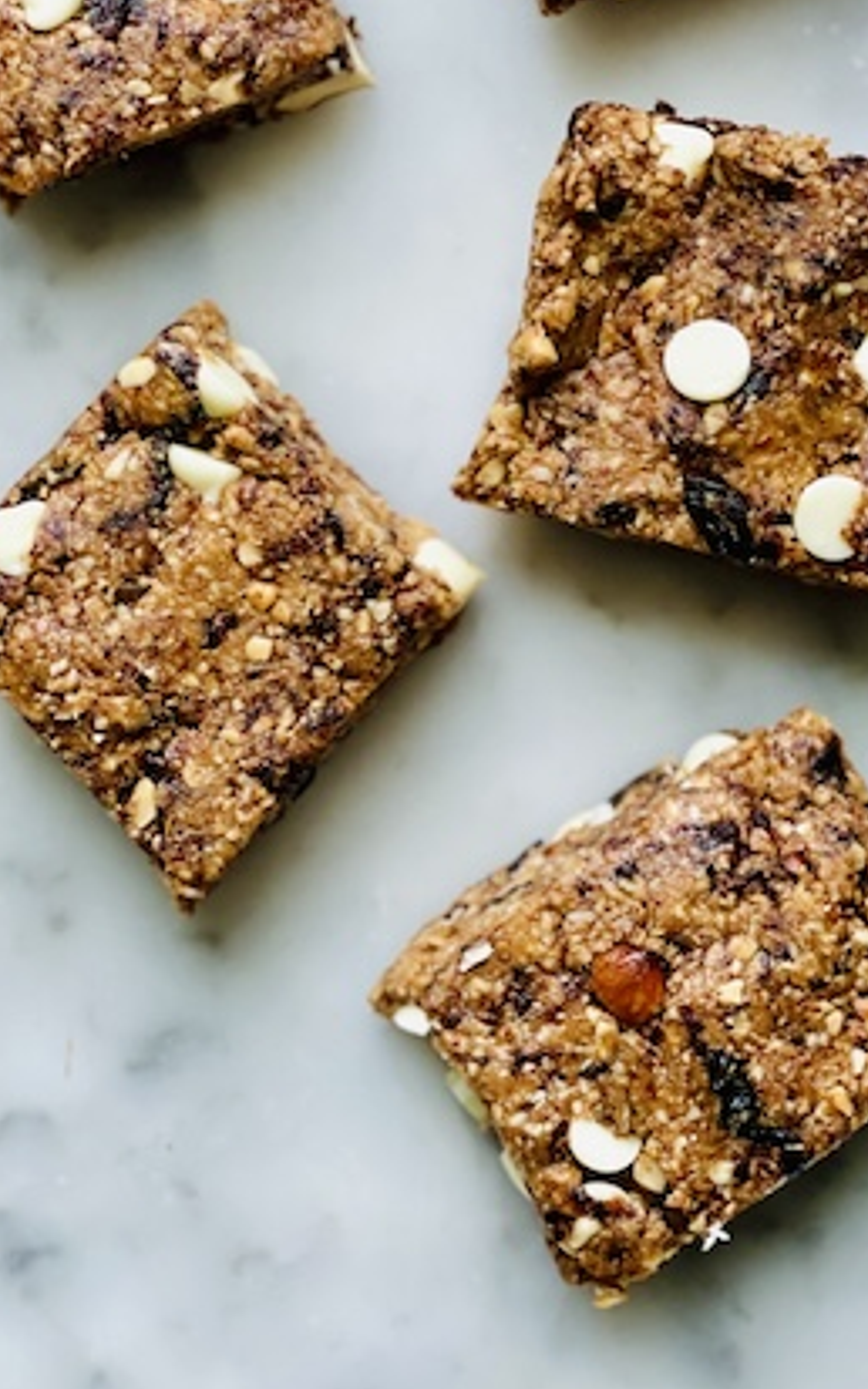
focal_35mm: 89
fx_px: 3370
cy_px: 385
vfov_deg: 23.1
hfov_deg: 14.7
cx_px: 474
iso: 100
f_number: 2
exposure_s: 1/122
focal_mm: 6
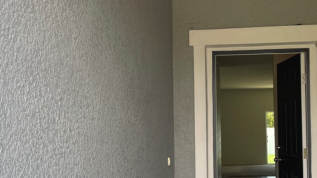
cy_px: 102
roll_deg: +1.2
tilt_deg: +2.4
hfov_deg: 36.3
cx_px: 207
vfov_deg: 21.1
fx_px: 479
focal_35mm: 57
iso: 32
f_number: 1.6
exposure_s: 1/221
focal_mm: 5.1
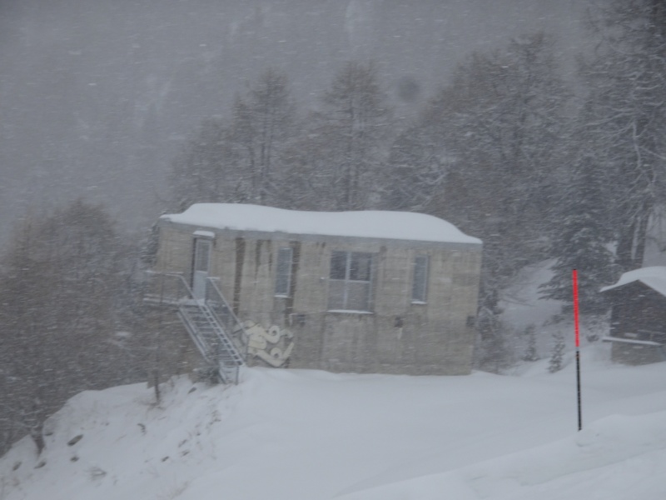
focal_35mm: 163
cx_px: 333
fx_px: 3136
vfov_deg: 9.1
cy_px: 250
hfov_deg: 12.1
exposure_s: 1/400
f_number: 5.6
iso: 80
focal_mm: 27.93
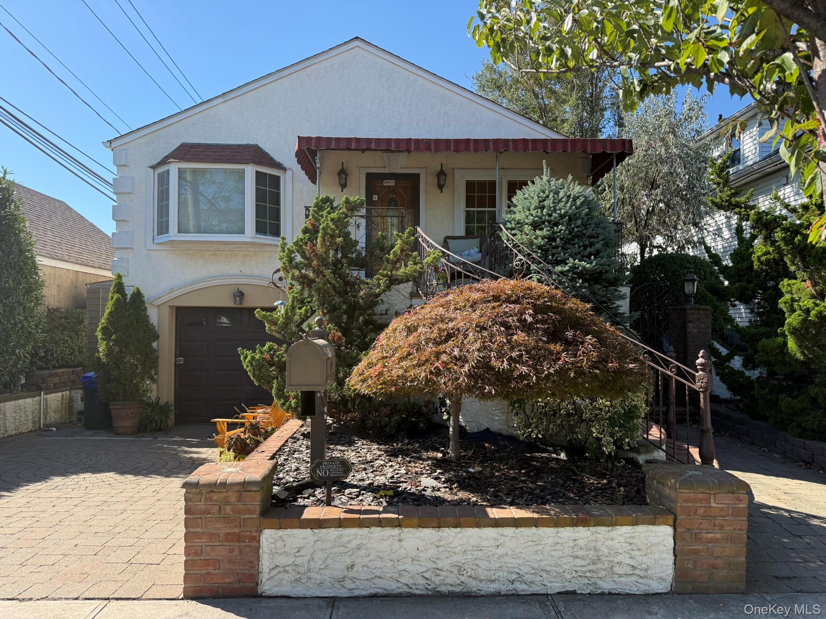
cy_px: 310
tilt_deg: +1.4
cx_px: 413
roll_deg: +0.3
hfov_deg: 71.6
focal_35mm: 24
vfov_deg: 56.8
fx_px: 573
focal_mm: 6.76
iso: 100
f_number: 1.78
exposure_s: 1/2370
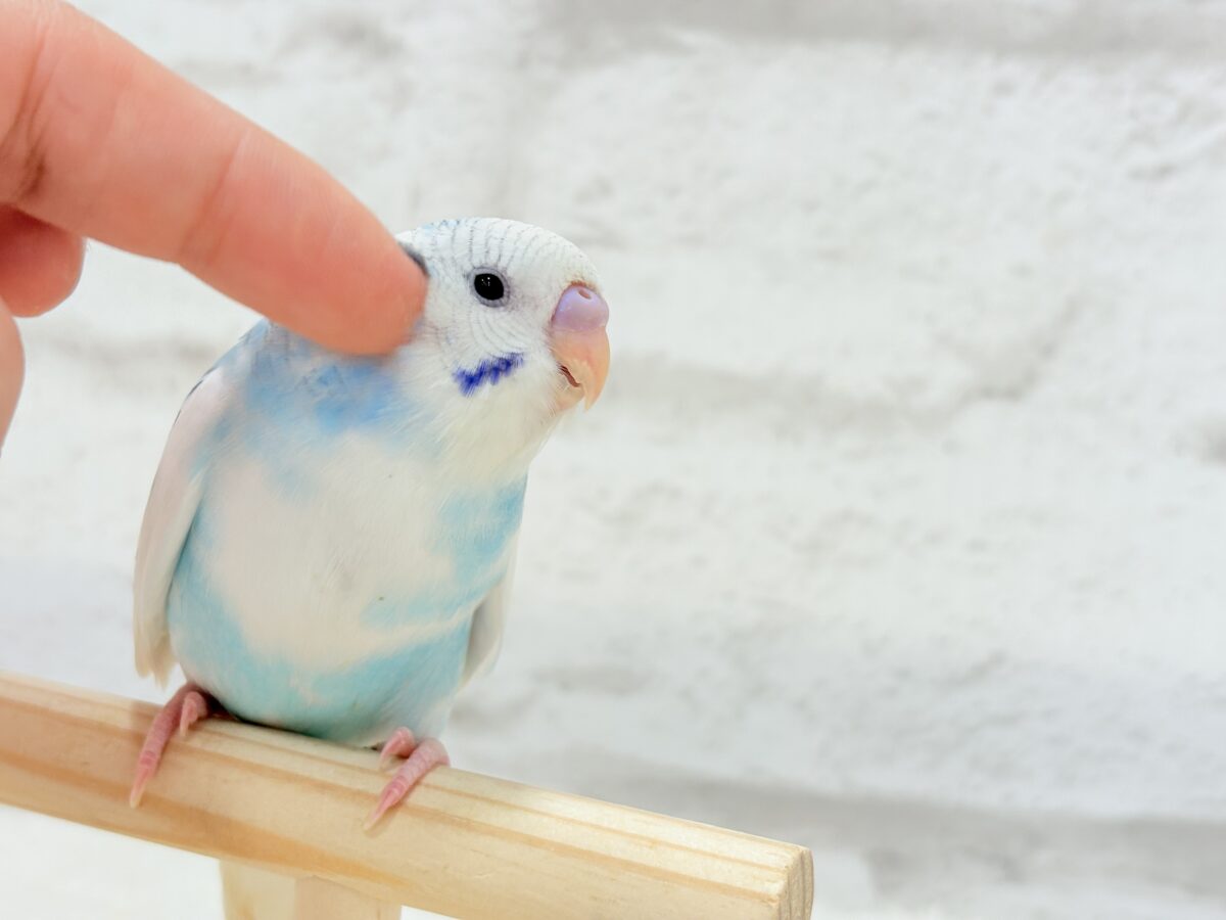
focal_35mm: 52
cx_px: 613
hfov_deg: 36.8
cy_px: 460
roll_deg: -3.9
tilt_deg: -7.9
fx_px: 1842
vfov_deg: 28.0
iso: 32
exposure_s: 1/50
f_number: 1.6
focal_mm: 5.96
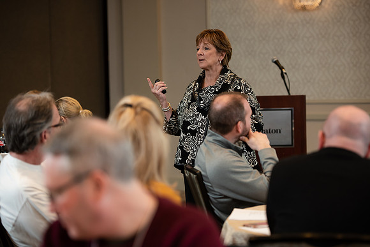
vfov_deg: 13.4
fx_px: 1049
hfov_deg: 20.0
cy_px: 124
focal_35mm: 102
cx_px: 185
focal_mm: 102
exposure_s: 1/160
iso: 1000
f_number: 3.2
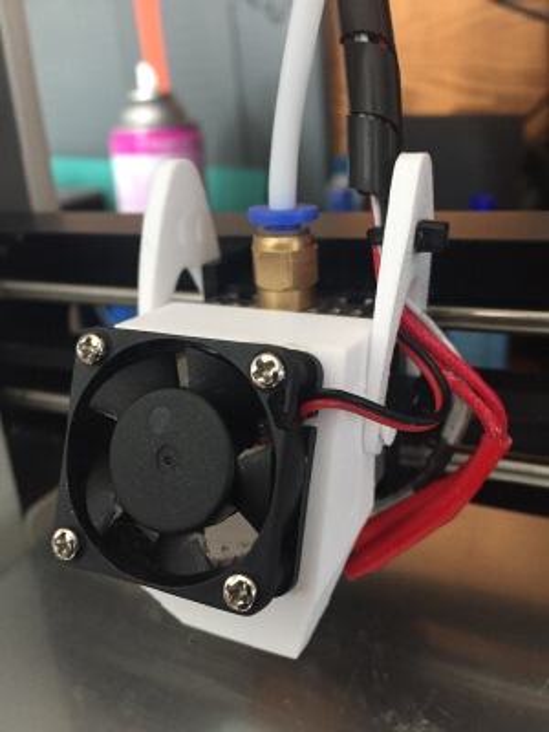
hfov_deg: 48.2
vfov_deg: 61.7
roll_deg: +3.9
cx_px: 274
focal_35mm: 29
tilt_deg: -20.2
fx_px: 613
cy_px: 366
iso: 250
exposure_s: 1/20
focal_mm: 4.15
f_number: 2.2
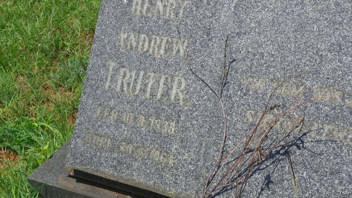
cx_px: 174
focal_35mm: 64
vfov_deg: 18.8
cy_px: 89
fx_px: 597
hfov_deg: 32.8
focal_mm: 10.3
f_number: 5
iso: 64
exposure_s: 1/320
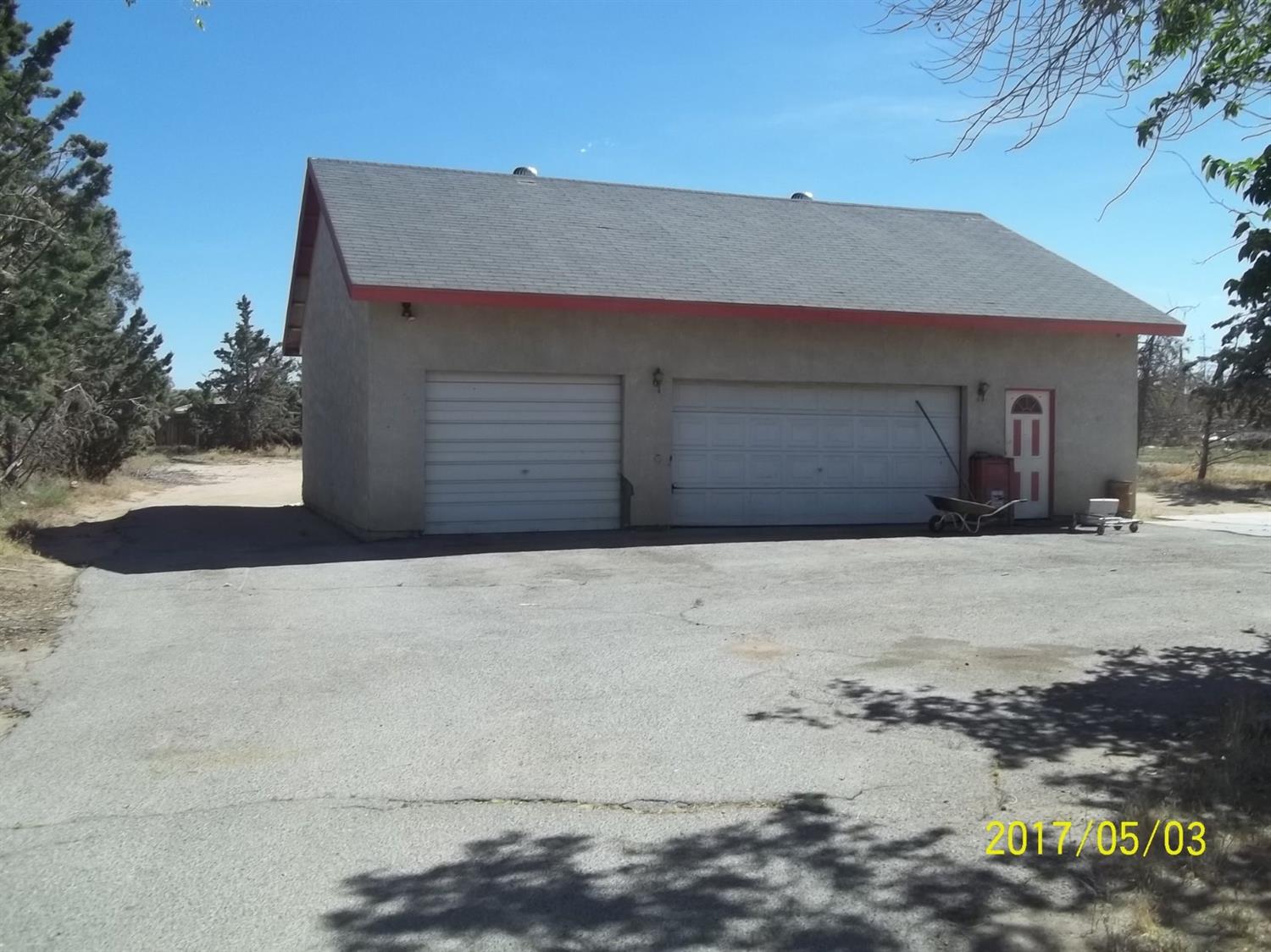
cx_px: 636
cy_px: 476
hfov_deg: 56.8
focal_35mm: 32
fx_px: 1175
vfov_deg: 44.1
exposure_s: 1/125
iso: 64
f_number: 8.8
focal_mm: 5.7
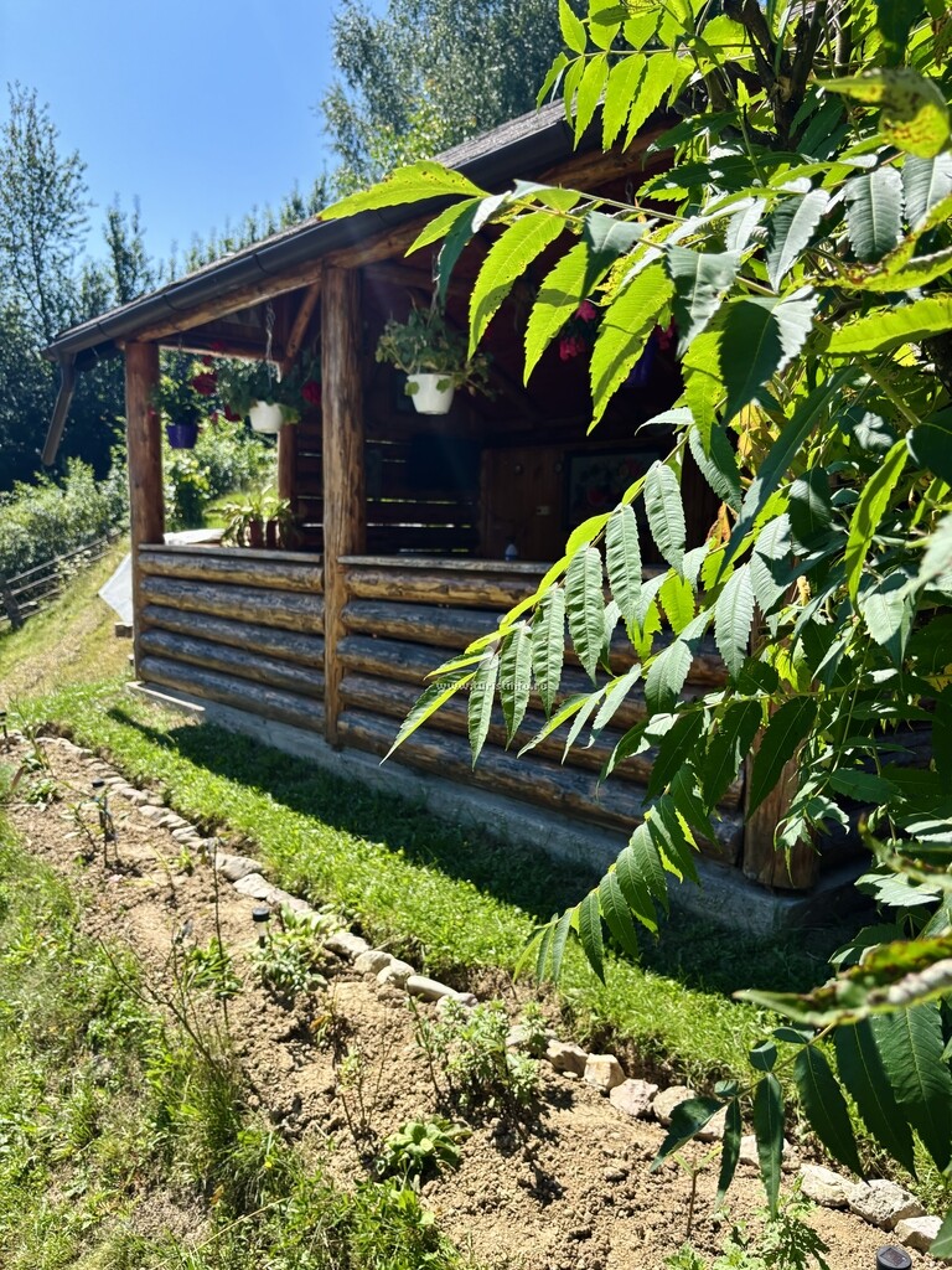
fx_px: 953
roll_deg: -1.9
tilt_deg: -6.0
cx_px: 476
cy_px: 635
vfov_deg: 67.3
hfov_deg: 53.1
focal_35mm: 26
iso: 50
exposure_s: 1/1311
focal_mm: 5.96
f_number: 1.6
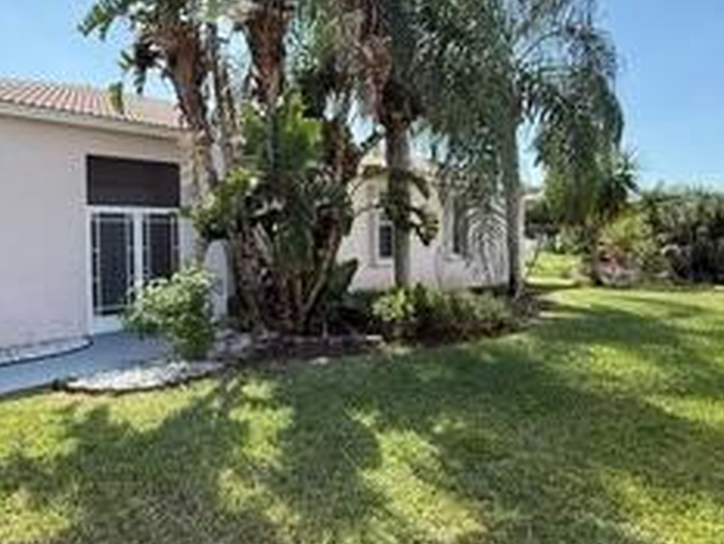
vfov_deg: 56.7
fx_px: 502
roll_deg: +1.5
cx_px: 218
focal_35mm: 24
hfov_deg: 68.7
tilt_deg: +1.1
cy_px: 239
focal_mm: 2.22
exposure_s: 1/651
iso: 64
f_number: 2.2
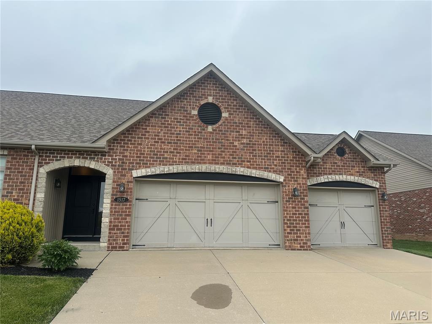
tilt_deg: +10.3
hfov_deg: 71.6
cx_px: 216
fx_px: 300
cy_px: 162
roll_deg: -0.9
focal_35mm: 24
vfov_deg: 56.8
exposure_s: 1/1227
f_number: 1.78
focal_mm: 6.86
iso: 80
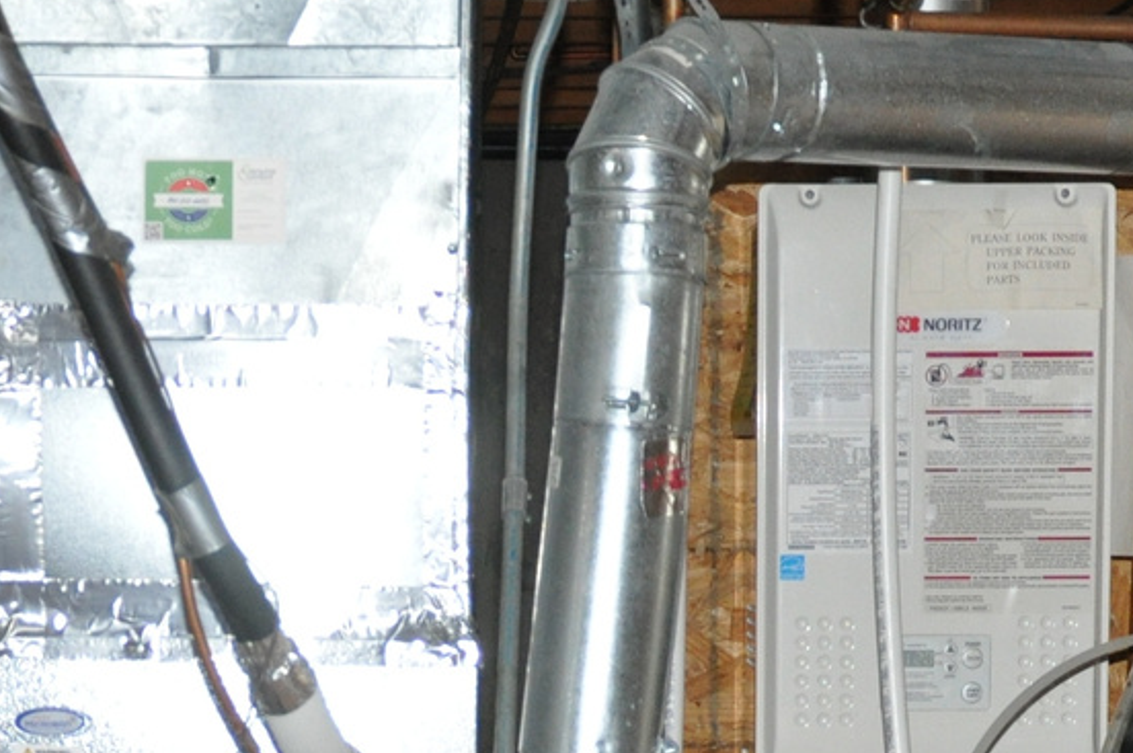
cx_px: 289
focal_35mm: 117
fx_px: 3674
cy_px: 987
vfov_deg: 11.4
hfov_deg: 17.4
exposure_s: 1/60
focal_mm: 21
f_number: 3.8
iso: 800
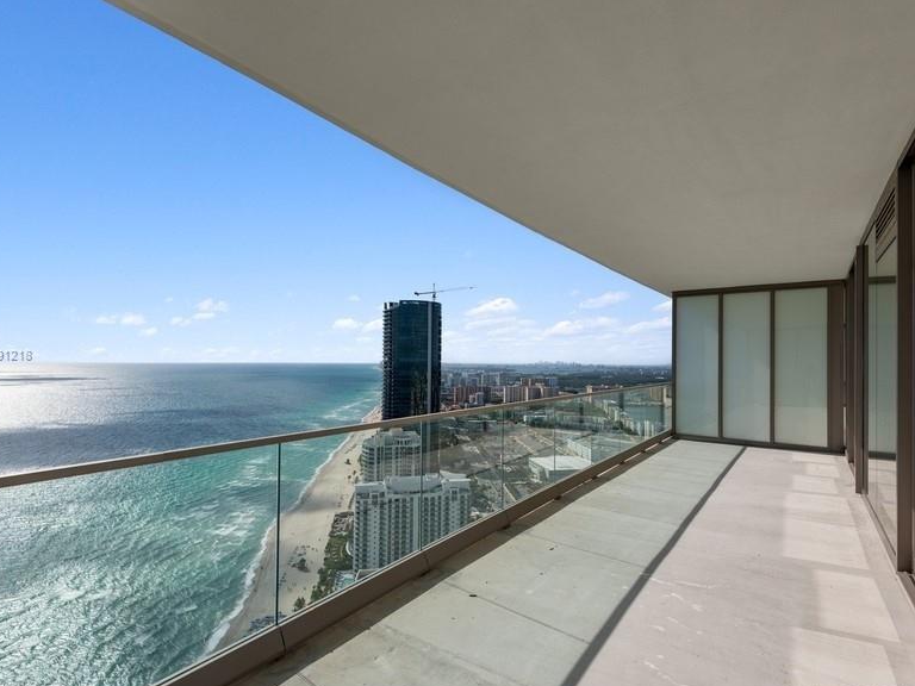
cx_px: 460
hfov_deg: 87.8
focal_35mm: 18
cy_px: 355
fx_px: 476
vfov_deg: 71.6
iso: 250
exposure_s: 1/1600
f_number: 8
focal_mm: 16
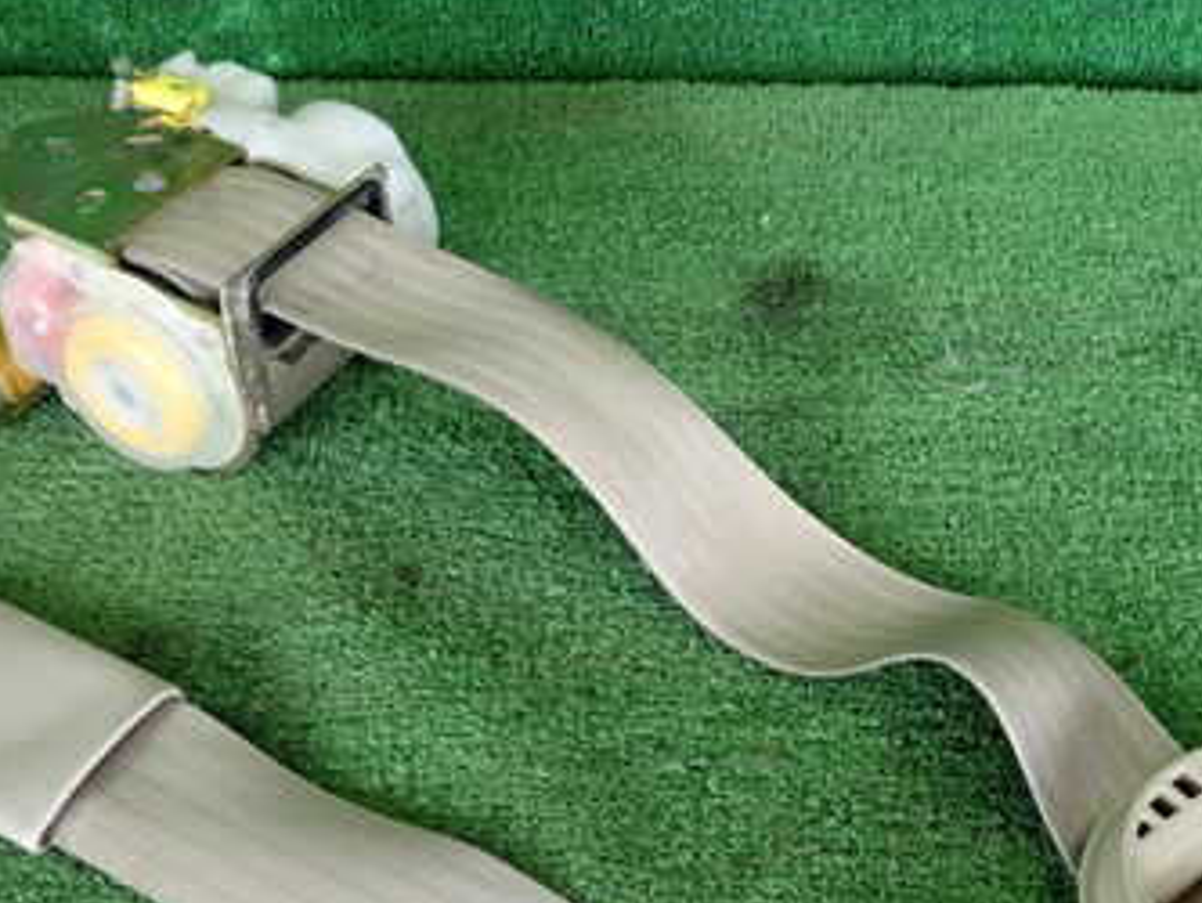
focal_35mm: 54
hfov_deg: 35.4
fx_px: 1876
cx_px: 726
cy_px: 715
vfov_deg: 26.6
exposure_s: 1/125
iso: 500
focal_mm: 5.4
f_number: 2.3
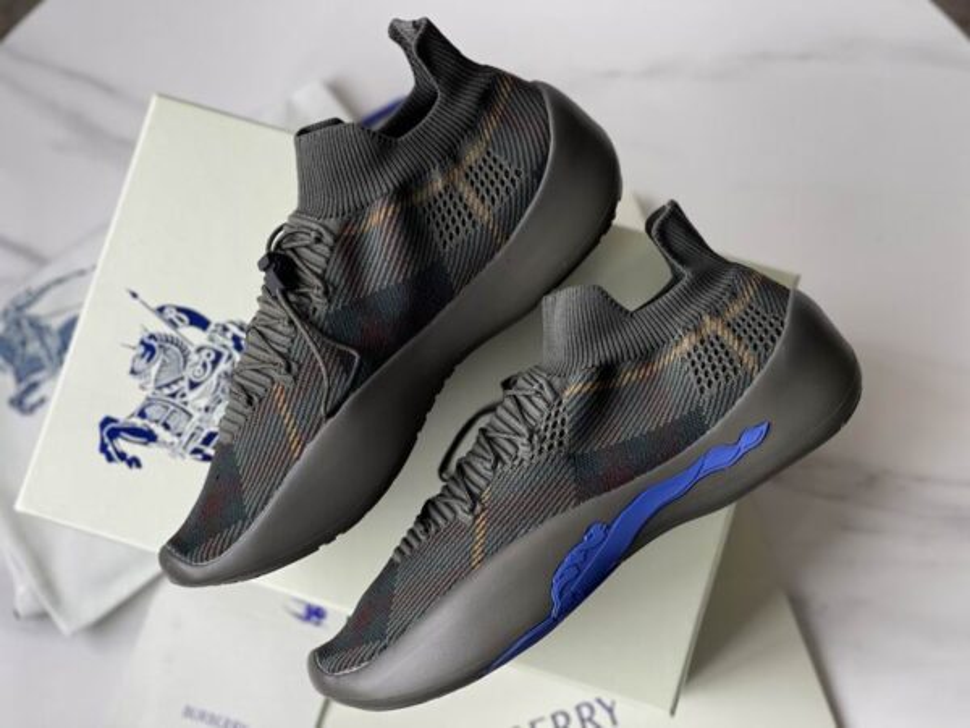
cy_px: 364
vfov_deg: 22.9
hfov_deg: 30.3
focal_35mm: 64
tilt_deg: -77.4
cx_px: 485
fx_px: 1793
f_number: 2.2
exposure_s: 1/121
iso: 100
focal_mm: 7.5
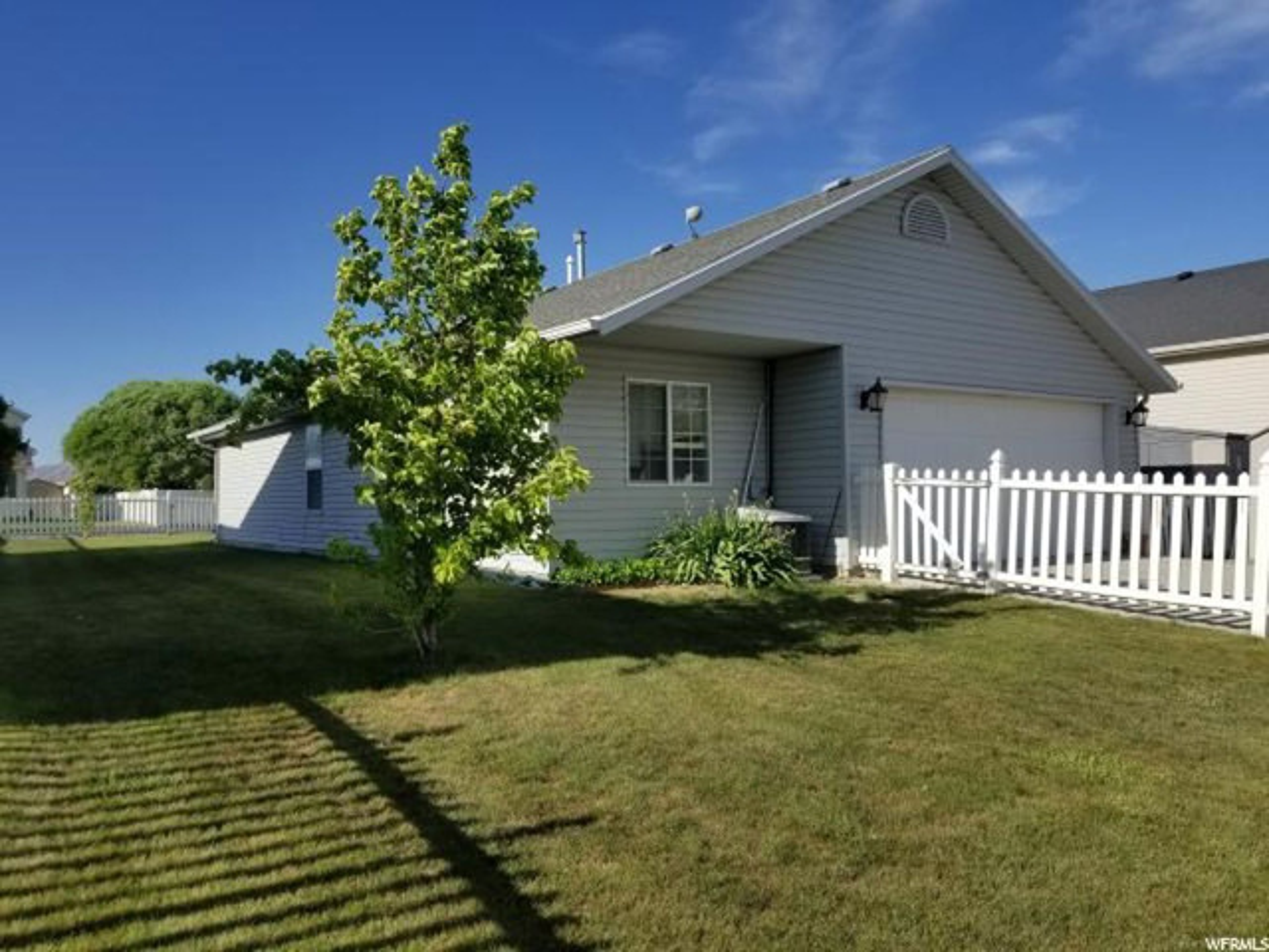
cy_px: 476
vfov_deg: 53.1
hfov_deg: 67.3
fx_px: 953
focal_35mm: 26
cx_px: 634
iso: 50
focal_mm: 4.25
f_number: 1.7
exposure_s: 1/4208
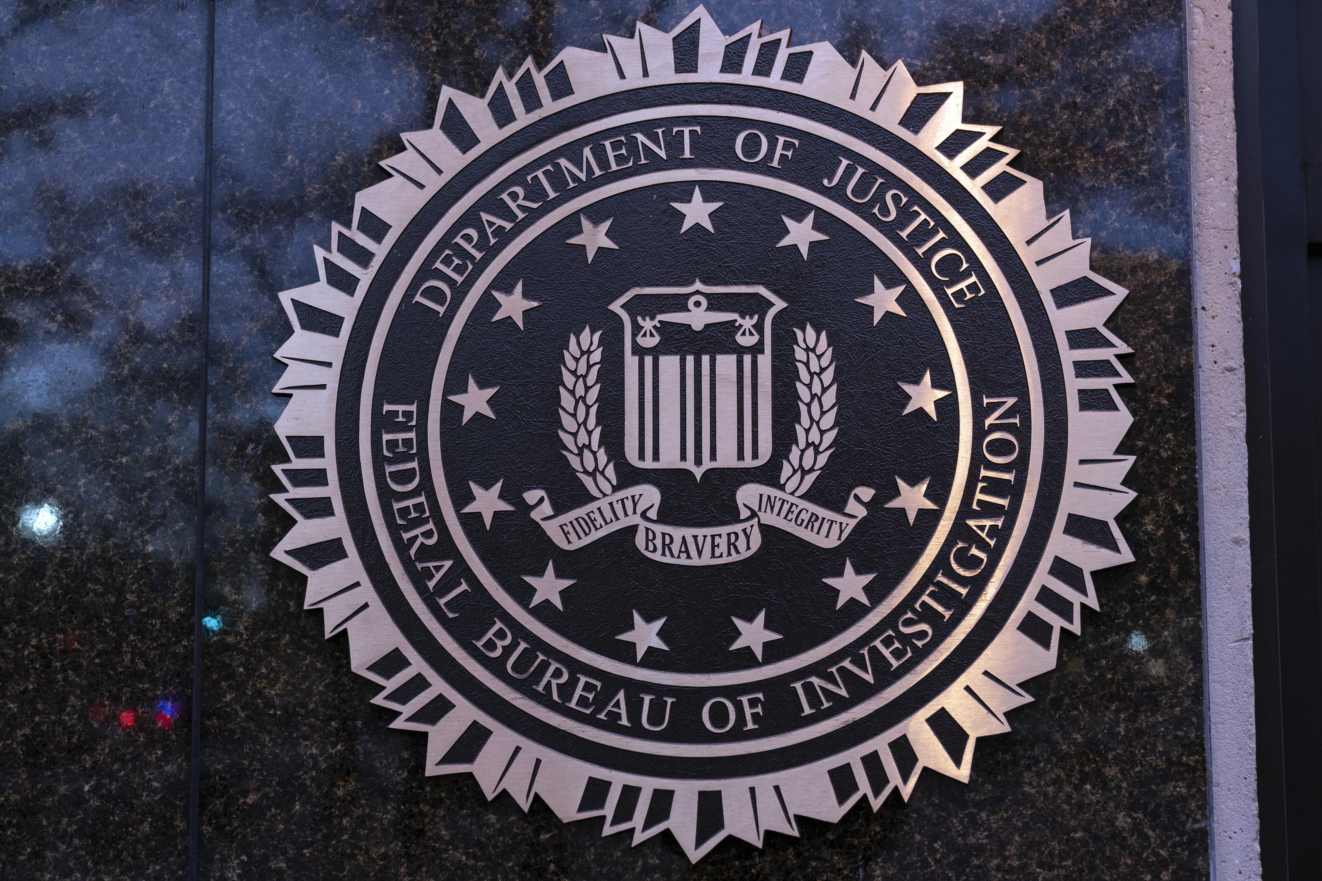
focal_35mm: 52
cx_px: 661
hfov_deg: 38.2
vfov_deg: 26.0
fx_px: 1909
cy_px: 440
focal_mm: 52
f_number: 2.8
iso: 1250
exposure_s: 1/80
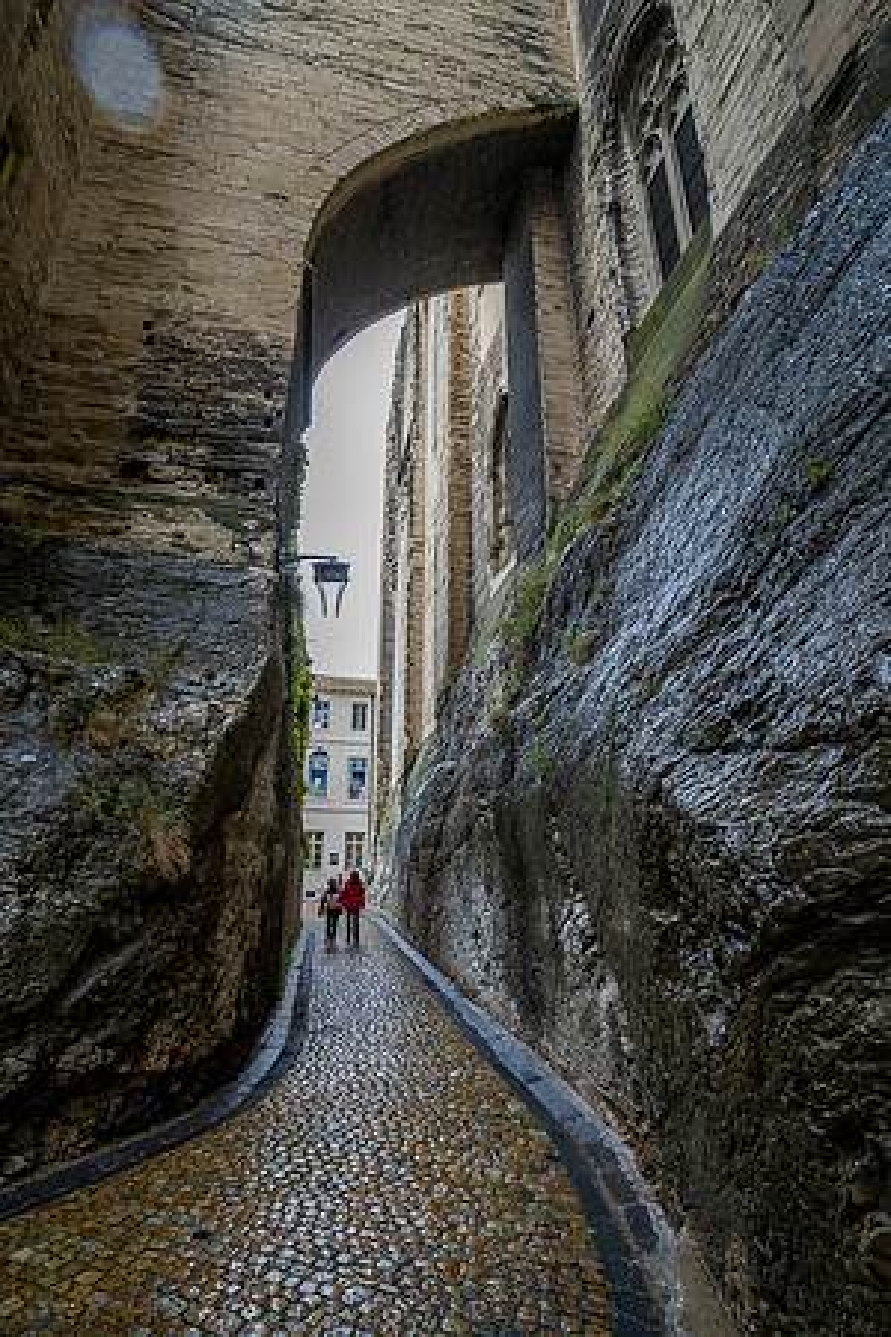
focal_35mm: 17
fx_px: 631
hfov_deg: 70.4
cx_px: 446
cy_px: 668
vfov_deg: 93.3
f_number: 8
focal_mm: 17
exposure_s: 1/200
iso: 1600
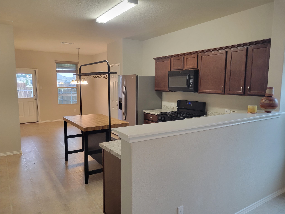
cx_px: 142
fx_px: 214
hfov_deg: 67.3
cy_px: 107
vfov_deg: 53.1
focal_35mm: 26
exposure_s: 1/60
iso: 200
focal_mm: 5.4
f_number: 1.8
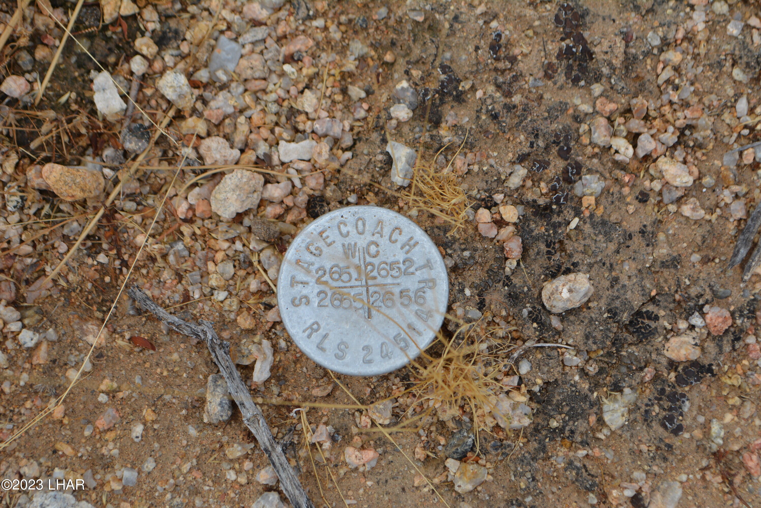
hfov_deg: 24.6
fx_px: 1745
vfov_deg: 16.6
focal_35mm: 82
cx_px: 380
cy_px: 254
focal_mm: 55
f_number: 8
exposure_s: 1/250
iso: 140
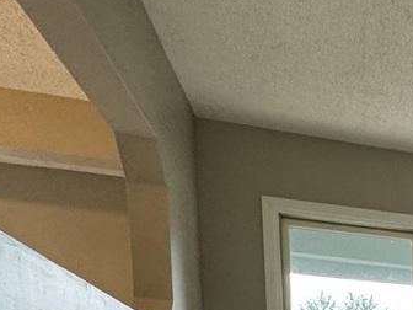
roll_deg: -0.8
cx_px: 656
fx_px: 716
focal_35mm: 60
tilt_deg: -6.7
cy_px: 511
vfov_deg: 19.8
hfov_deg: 23.7
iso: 200
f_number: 2.2
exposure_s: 1/120
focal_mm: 2.22
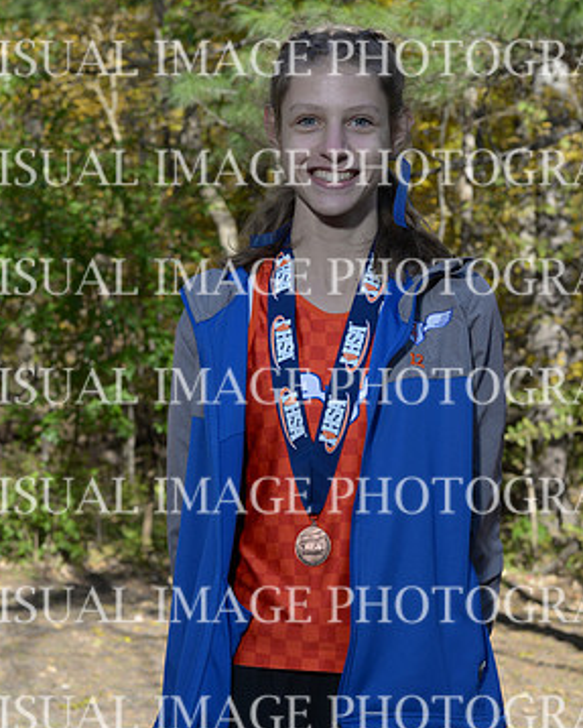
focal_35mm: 76
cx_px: 314
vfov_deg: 25.0
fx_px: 1637
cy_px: 331
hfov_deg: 20.2
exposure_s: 1/200
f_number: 6.3
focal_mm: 50
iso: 125
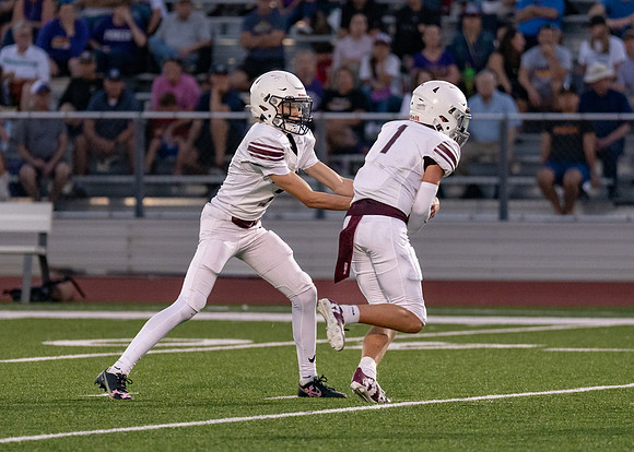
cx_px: 300
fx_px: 7363
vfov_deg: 3.5
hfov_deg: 4.9
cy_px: 238
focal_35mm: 409
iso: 2000
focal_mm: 200
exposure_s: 1/1250
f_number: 2.8
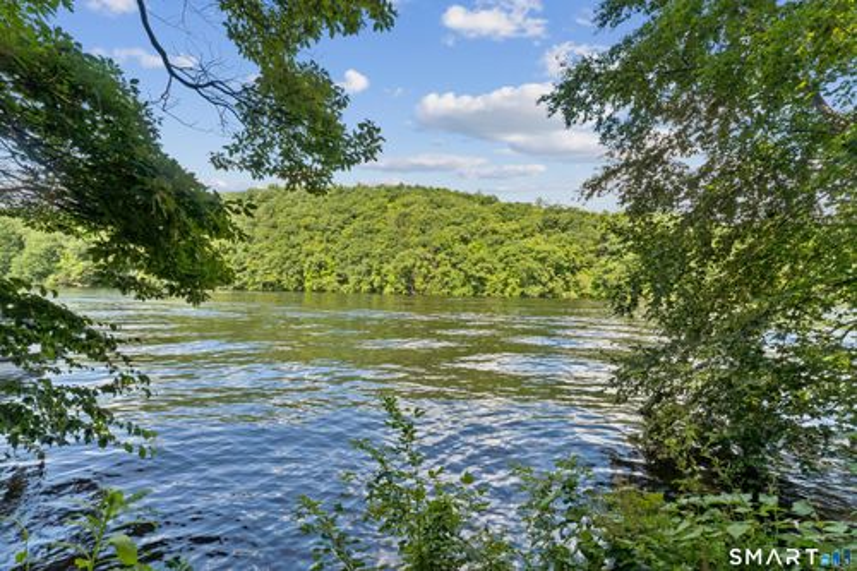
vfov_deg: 81.2
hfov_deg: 104.3
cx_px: 428
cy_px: 286
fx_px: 333
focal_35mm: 14
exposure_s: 1/20
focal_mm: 14
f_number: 22
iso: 100
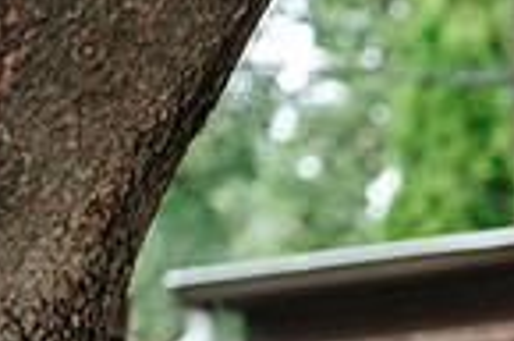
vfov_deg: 3.7
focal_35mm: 369
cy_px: 673
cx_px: 769
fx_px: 5257
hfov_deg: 5.5
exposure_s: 1/200
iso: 800
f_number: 2.8
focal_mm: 61
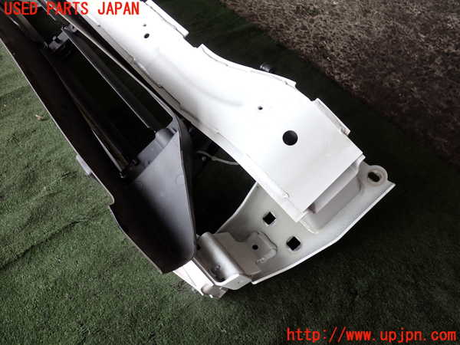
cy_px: 172
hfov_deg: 60.0
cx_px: 230
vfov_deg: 46.8
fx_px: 399
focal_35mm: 30
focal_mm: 5.4
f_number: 2.3
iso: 100
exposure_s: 1/60
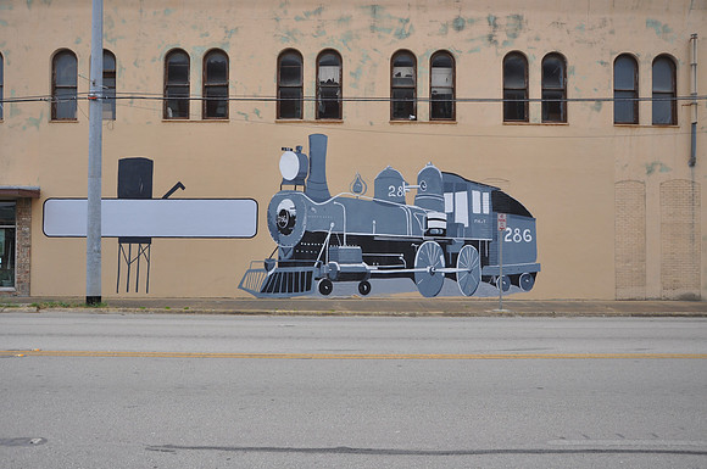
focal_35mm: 32
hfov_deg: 59.6
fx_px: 618
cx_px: 354
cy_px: 234
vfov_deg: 41.6
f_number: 6.3
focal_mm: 21
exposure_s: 1/160
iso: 200
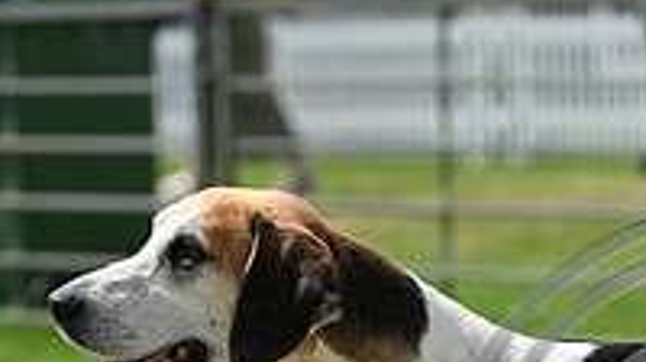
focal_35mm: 310
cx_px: 724
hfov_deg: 6.9
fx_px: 5304
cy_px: 490
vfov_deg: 3.9
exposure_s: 1/1250
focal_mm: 102
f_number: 4.5
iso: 125
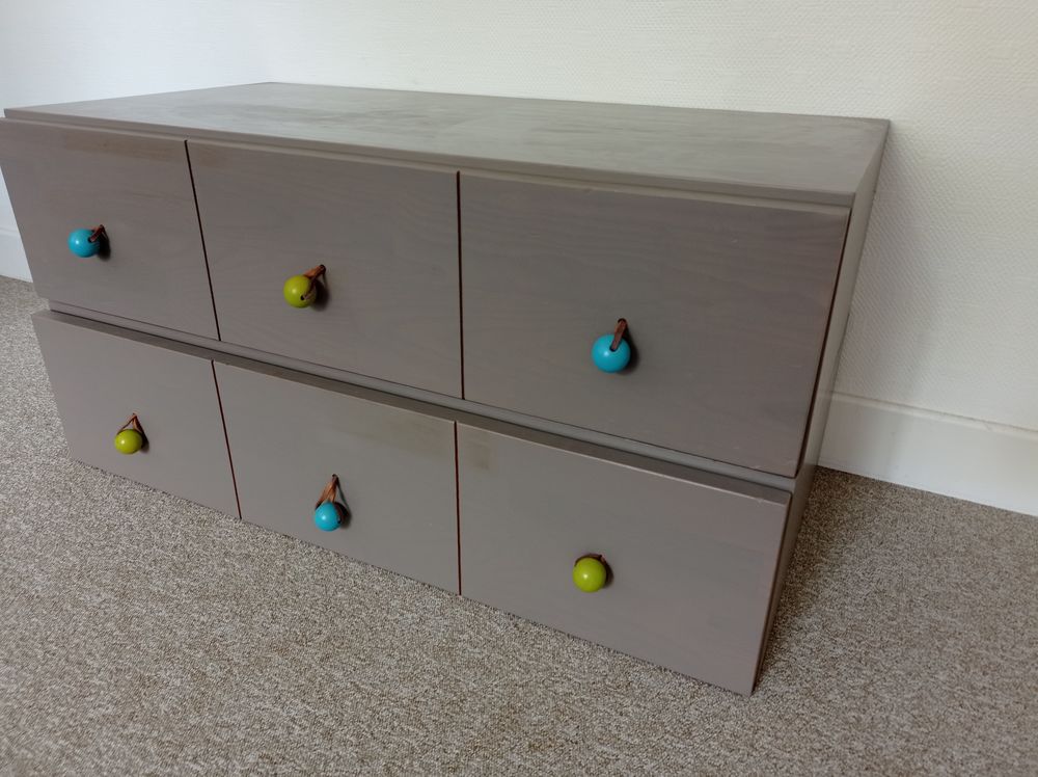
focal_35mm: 28
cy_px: 388
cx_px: 519
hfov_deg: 63.5
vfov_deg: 49.7
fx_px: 839
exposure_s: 1/50
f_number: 1.79
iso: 150
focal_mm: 4.7
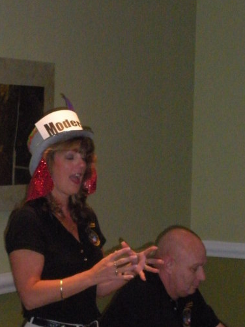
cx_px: 56
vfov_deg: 14.2
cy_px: 269
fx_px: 1302
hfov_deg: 10.7
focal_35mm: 138
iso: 800
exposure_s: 1/125
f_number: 4.8
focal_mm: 14.2
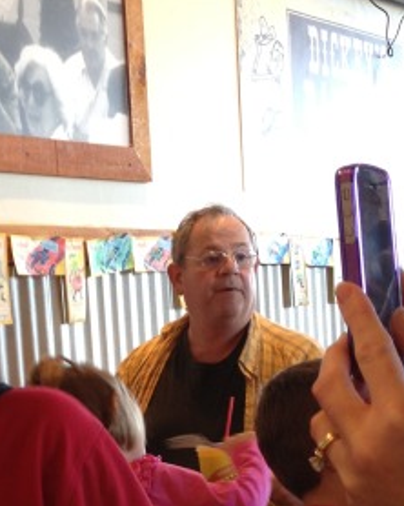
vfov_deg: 17.8
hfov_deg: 14.4
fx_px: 1571
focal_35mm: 105
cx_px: 13
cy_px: 525
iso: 64
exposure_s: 1/24
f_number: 2.4
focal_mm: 4.28
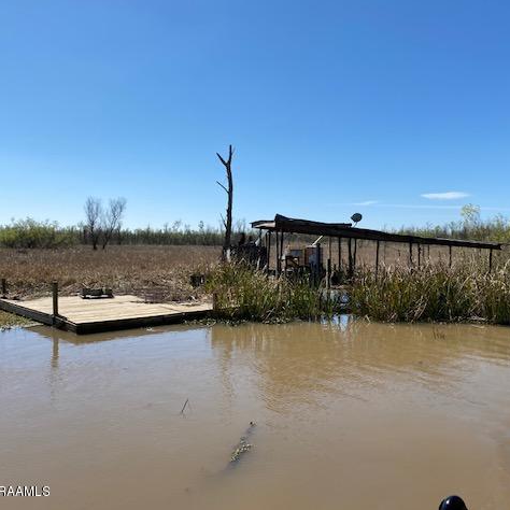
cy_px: 255
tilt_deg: -1.7
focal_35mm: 31
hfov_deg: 52.3
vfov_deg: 52.5
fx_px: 517
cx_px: 292
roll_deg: +0.6
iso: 32
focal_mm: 4.25
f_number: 1.8
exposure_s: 1/4292
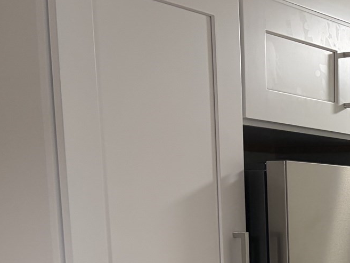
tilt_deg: -7.9
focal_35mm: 81
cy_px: 326
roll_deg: -1.0
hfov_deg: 21.0
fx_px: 819
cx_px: 500
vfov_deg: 17.3
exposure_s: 1/60
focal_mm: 5.96
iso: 125
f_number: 1.6
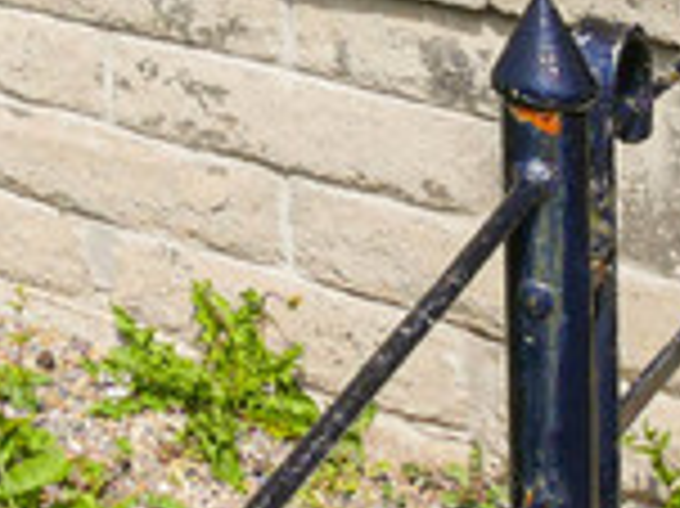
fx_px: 1865
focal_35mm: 95
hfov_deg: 16.2
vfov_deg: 12.4
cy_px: -701
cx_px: -662
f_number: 7.1
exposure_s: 1/400
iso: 200
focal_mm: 7
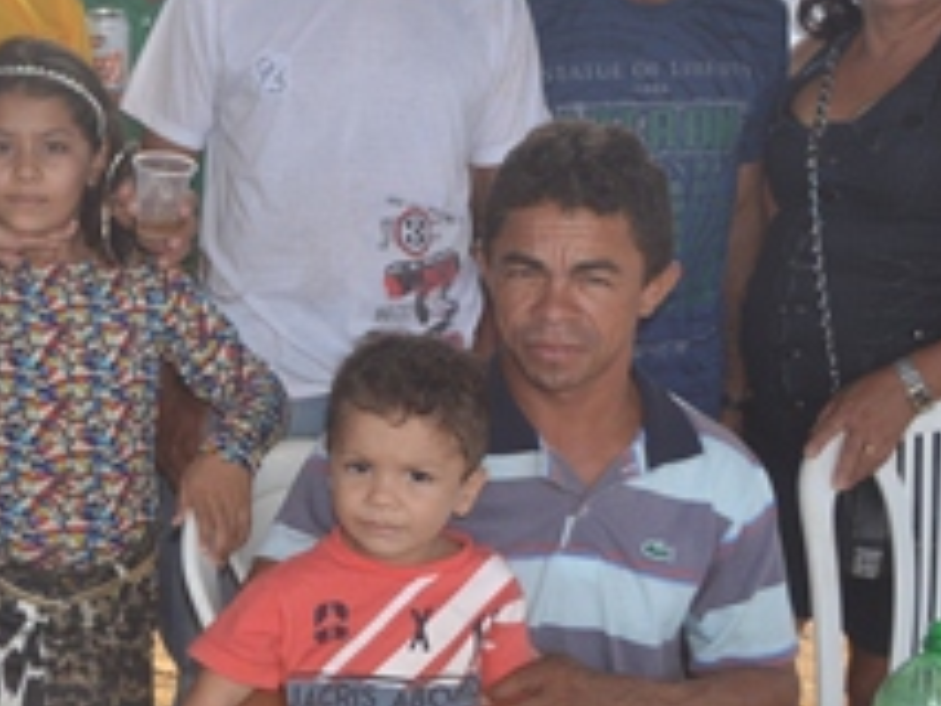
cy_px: 320
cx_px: -84
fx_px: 2122
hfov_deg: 23.5
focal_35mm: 78
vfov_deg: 18.9
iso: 100
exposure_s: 1/125
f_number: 4
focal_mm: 18
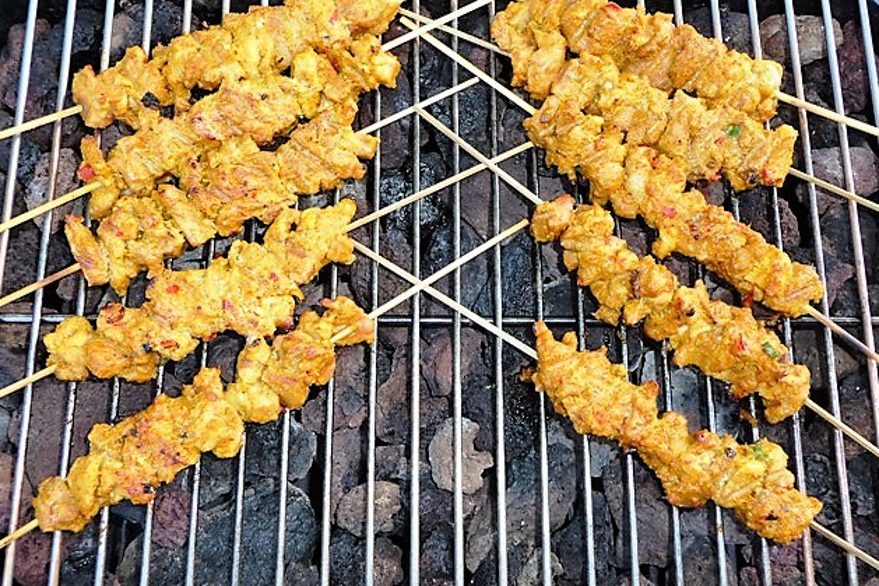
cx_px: 439
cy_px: 271
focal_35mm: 36
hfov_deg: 53.1
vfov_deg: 36.8
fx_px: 879
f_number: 3.6
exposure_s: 1/30
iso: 100
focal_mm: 5.6
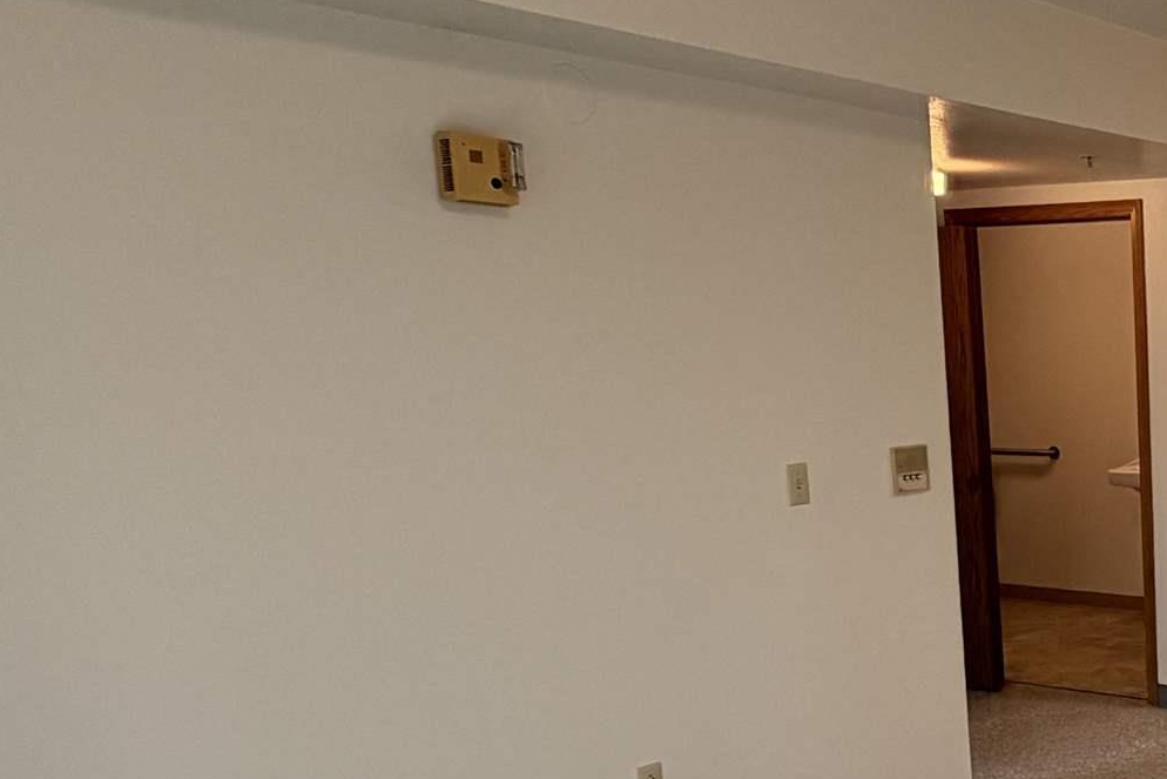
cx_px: 1368
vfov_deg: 29.1
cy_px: 644
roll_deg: +0.1
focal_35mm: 45
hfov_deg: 35.3
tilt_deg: -11.3
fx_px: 1459
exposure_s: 1/121
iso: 160
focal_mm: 2.22
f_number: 2.2
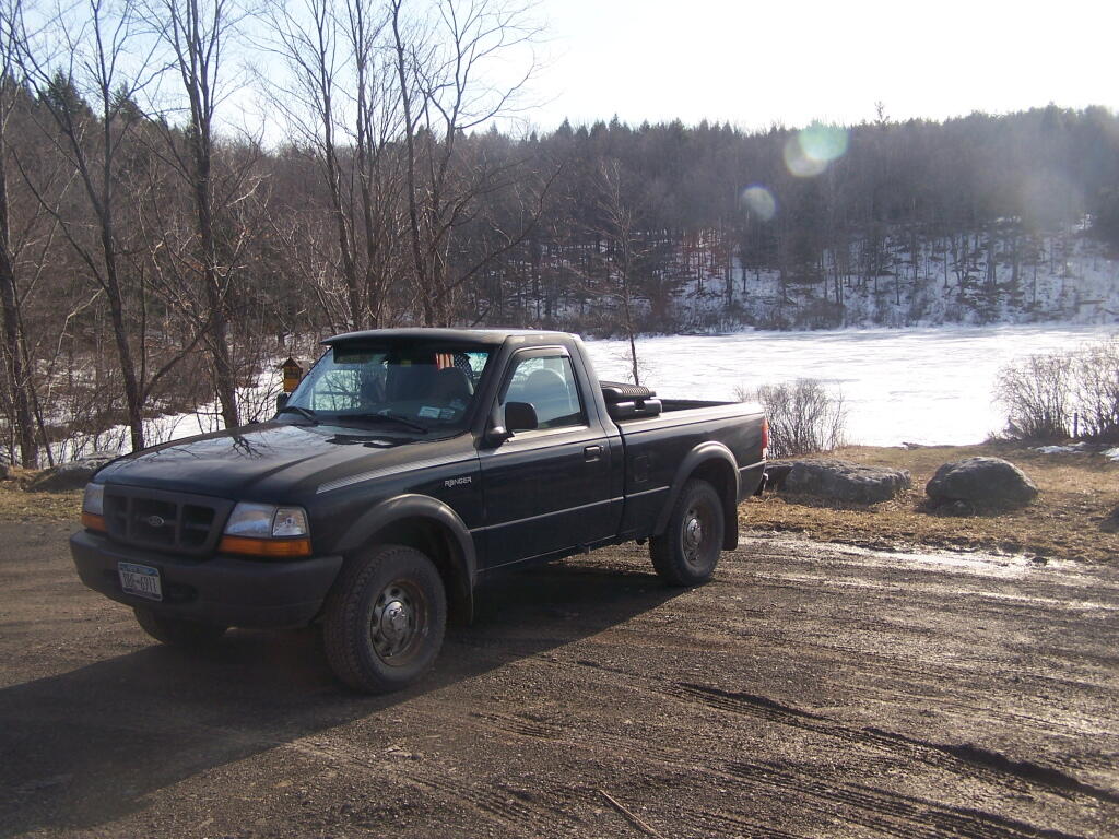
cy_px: 420
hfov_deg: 49.0
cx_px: 560
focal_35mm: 38
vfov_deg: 37.7
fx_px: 1228
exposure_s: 1/200
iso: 80
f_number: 2.8
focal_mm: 6.3
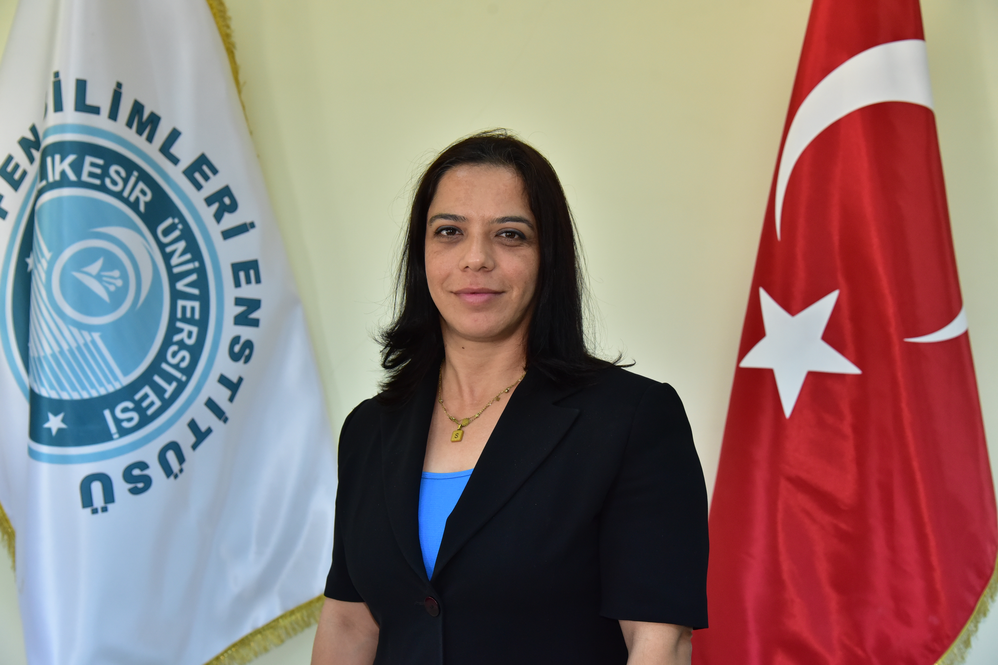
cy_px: 332
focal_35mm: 50
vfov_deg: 27.0
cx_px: 499
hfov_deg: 39.6
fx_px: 1386
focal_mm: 50
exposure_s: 1/200
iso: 2200
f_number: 5.6
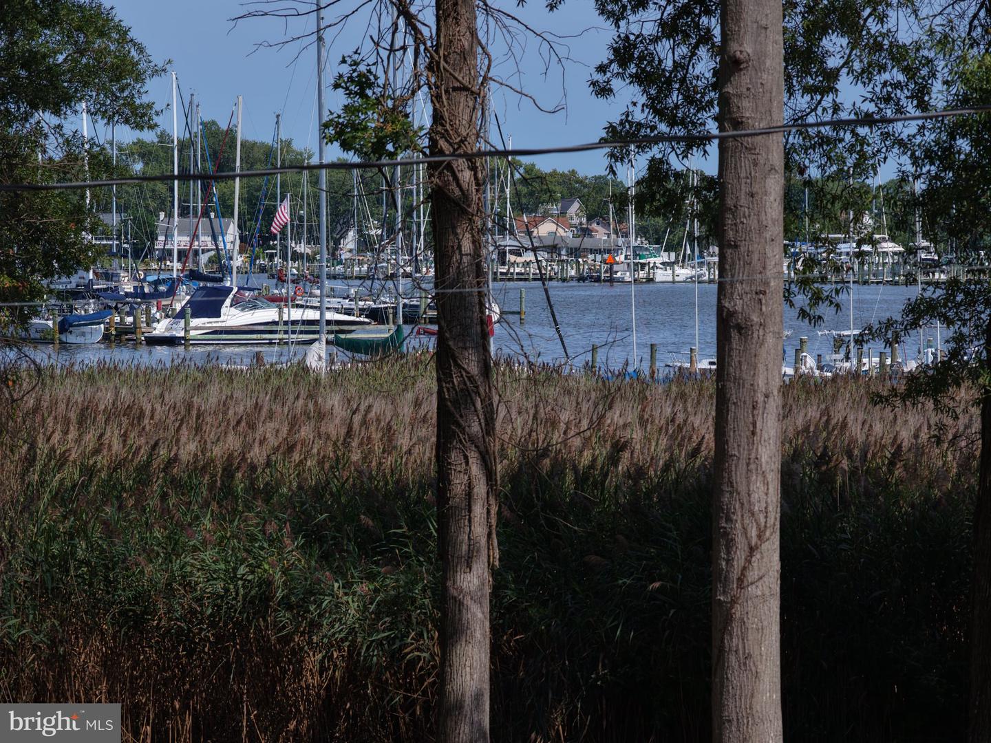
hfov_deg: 11.8
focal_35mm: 168
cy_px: 372
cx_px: 496
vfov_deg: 8.8
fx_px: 4810
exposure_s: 1/6400
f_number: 2.8
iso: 400
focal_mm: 40
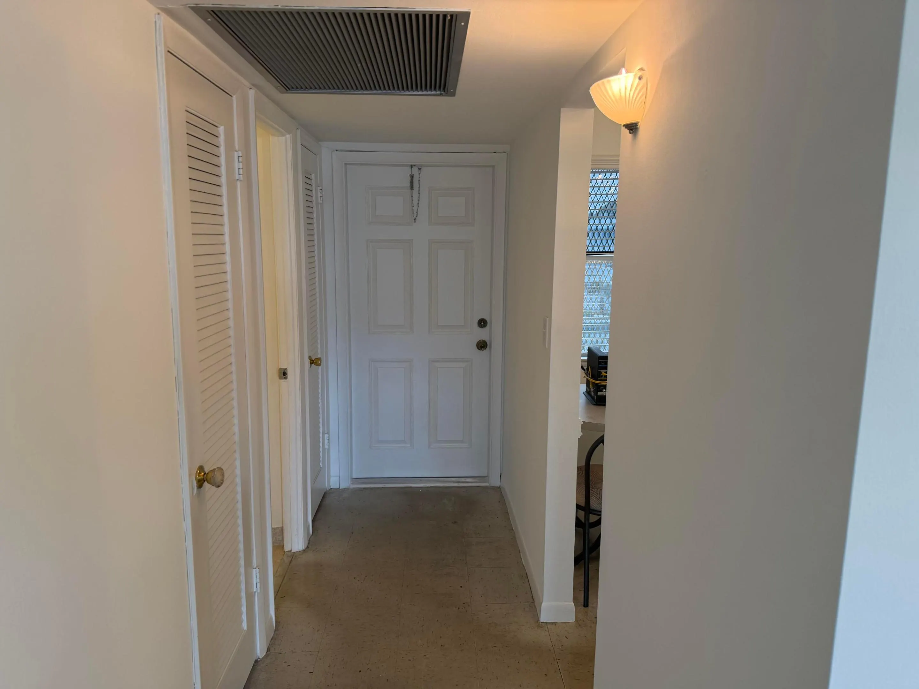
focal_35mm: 24
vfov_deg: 56.8
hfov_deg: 71.6
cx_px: 460
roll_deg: +0.8
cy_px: 344
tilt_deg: -5.1
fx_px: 637
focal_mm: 6.76
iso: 125
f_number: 1.78
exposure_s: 1/60
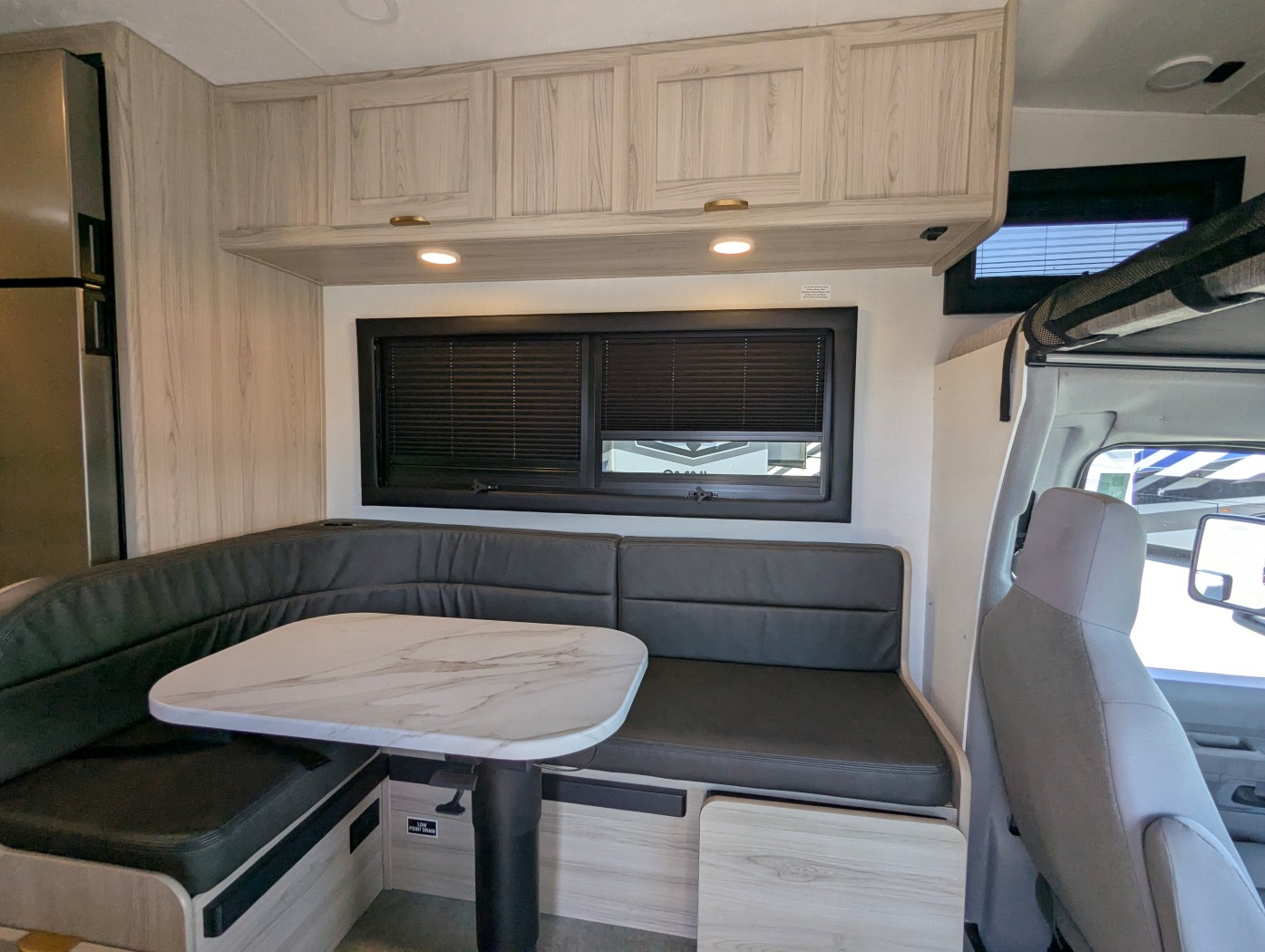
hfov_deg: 94.4
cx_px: 632
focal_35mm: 16
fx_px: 585
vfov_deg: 78.2
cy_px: 476
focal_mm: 2.35
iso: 135
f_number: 2.2
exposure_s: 1/184
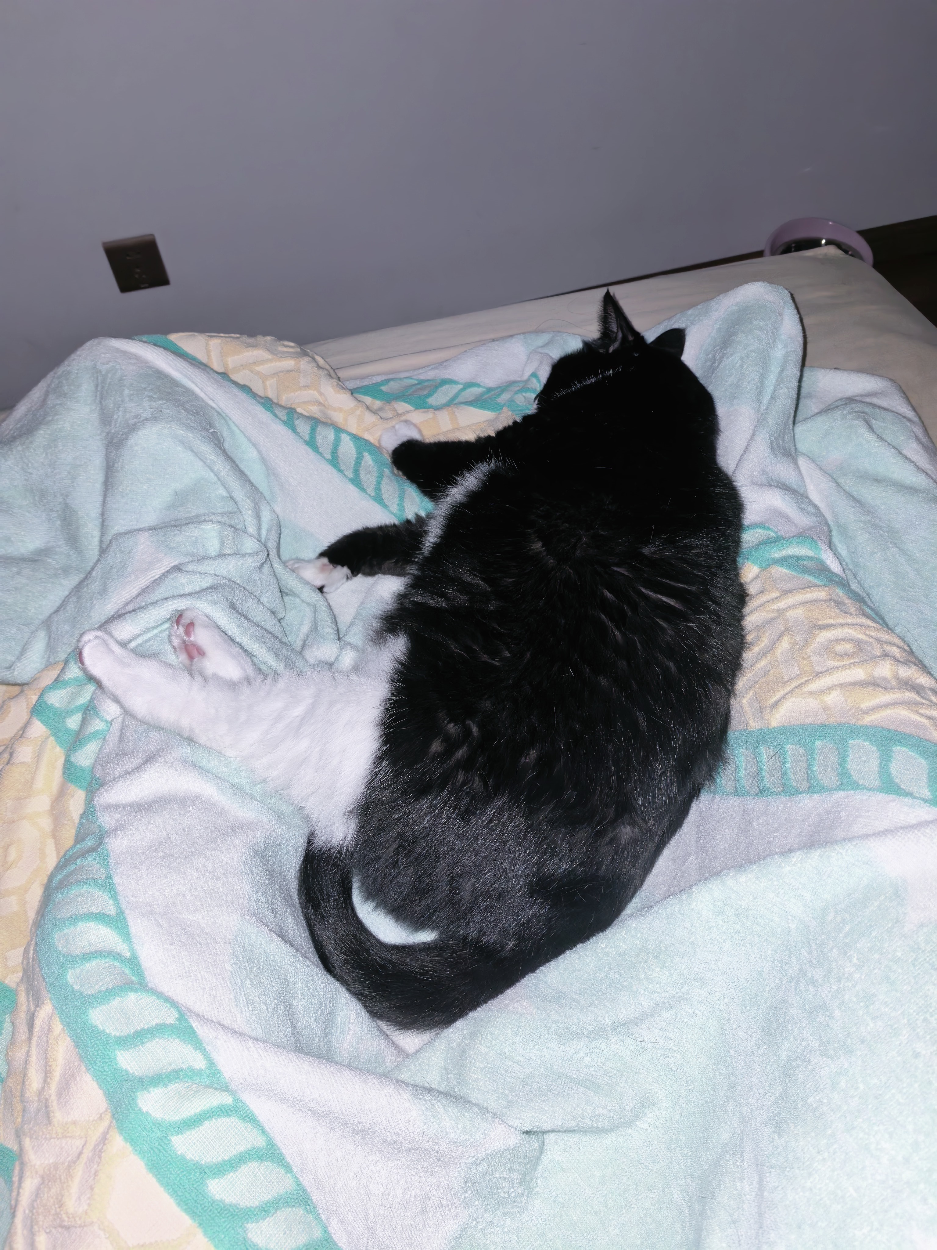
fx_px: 866
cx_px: 468
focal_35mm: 24
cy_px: 625
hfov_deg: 56.8
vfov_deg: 71.6
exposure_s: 1/49.8
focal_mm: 5.75
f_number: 2
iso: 250
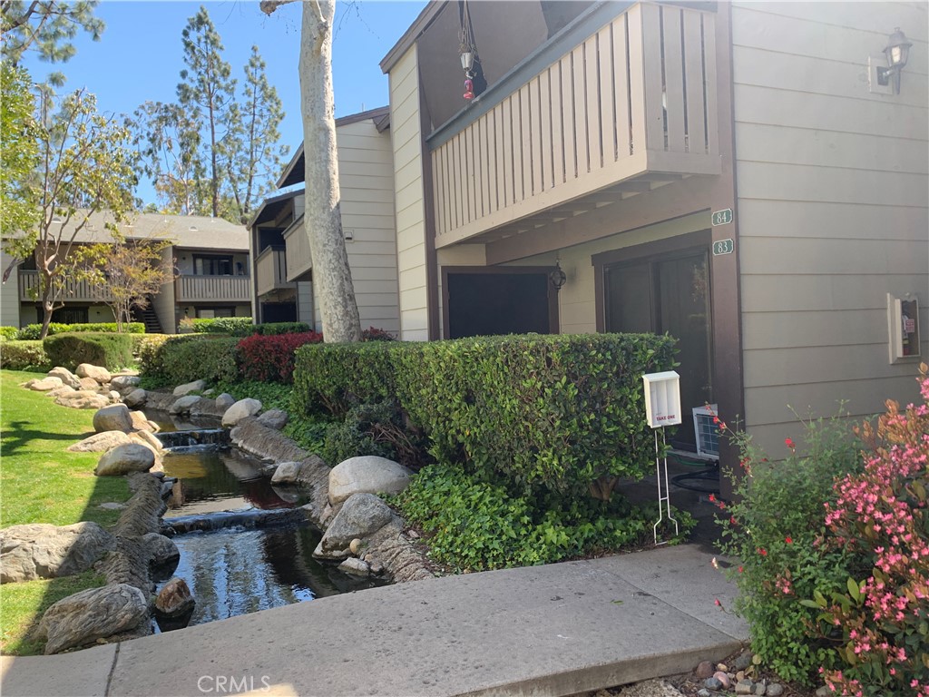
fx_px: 698
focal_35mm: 26
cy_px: 348
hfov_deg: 67.3
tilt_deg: +1.9
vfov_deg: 53.1
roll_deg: +2.3
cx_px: 464
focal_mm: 4.25
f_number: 1.8
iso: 25
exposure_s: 1/323
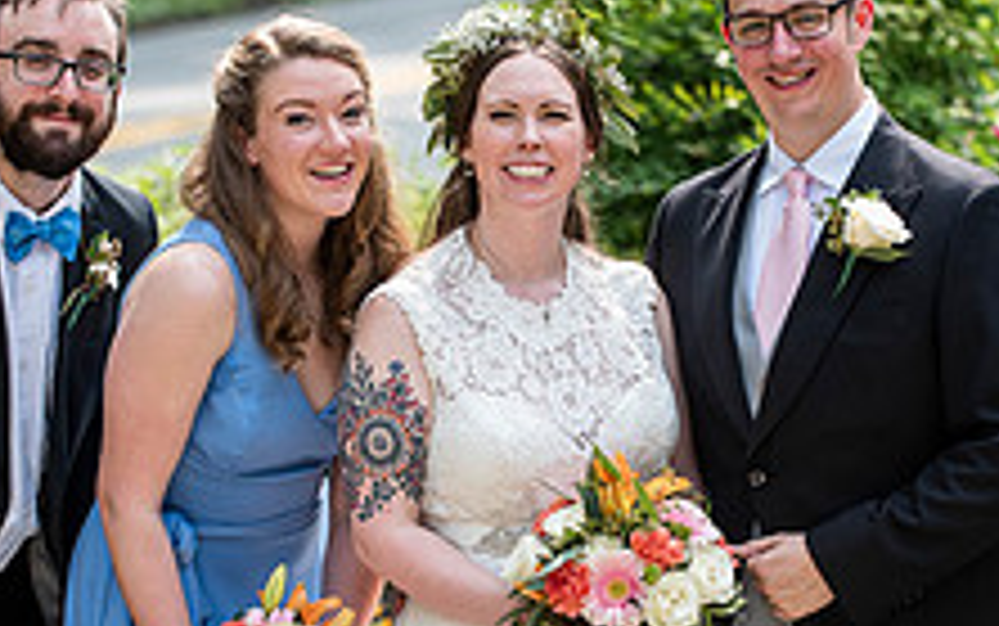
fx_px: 8417
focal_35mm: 309
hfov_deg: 6.8
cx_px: 576
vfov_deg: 4.3
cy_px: 498
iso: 400
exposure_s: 1/1000
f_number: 3.5
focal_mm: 116
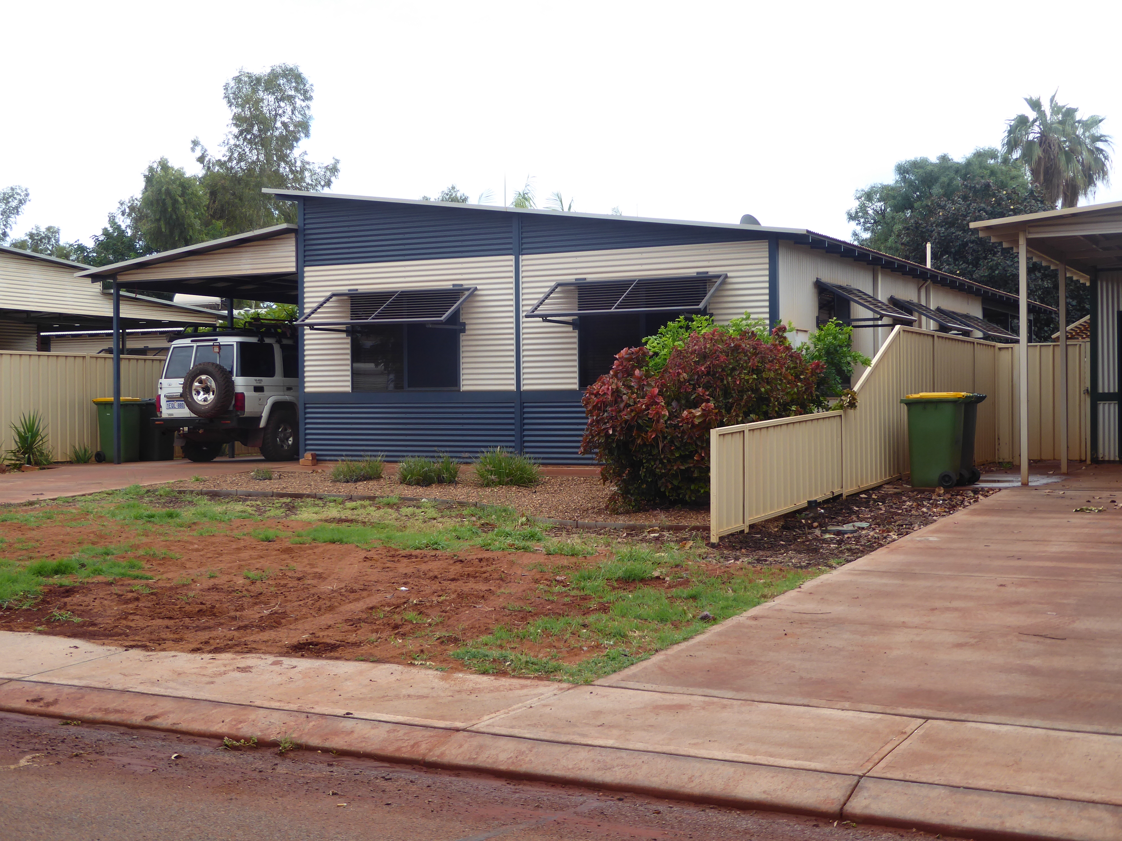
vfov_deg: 29.7
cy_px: 420
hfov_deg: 38.9
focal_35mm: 49
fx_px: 1588
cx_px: 561
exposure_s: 1/100
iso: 80
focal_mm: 8.4
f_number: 4
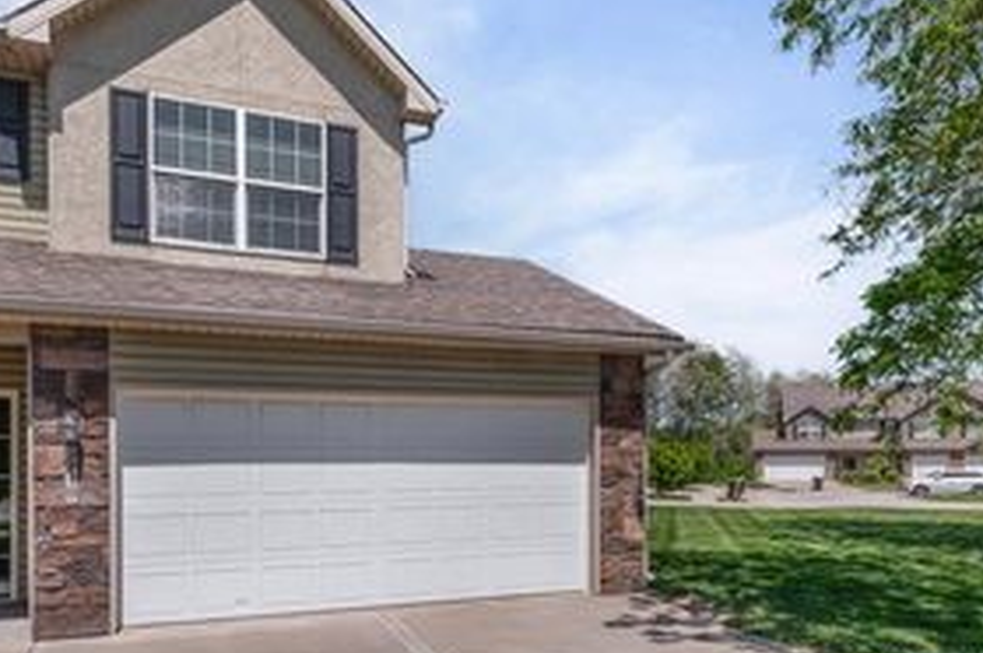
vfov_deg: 50.2
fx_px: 682
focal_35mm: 25
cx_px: 411
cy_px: 441
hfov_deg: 71.1
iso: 400
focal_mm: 14
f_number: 11
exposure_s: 1/500
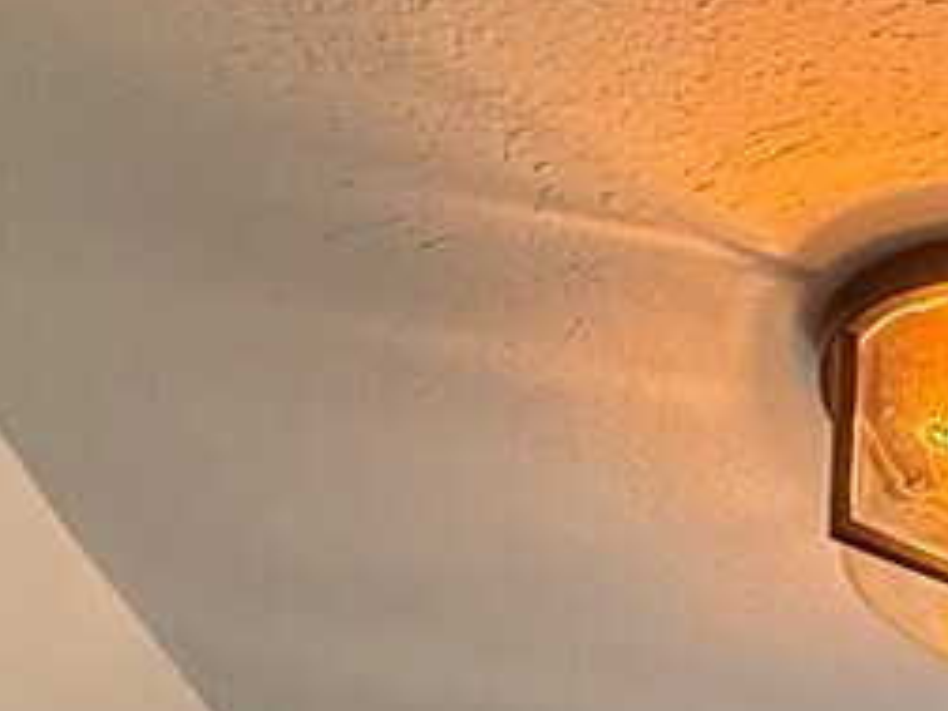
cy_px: 1998
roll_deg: -2.9
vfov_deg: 11.5
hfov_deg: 18.5
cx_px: 1557
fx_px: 2437
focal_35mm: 89
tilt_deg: -5.3
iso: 500
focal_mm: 2.22
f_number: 2.2
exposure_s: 1/120
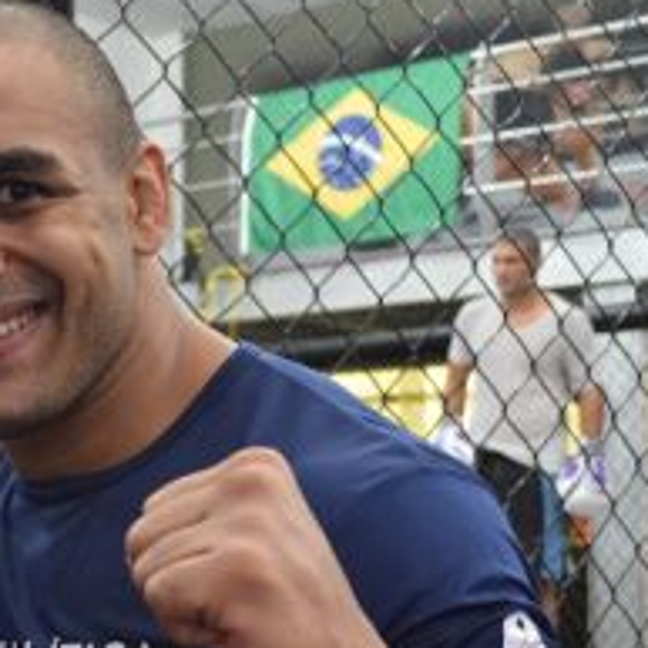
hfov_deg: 21.2
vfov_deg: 21.7
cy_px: 510
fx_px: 1673
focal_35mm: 79
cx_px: 15
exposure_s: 1/15
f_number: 4
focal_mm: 22
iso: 1250
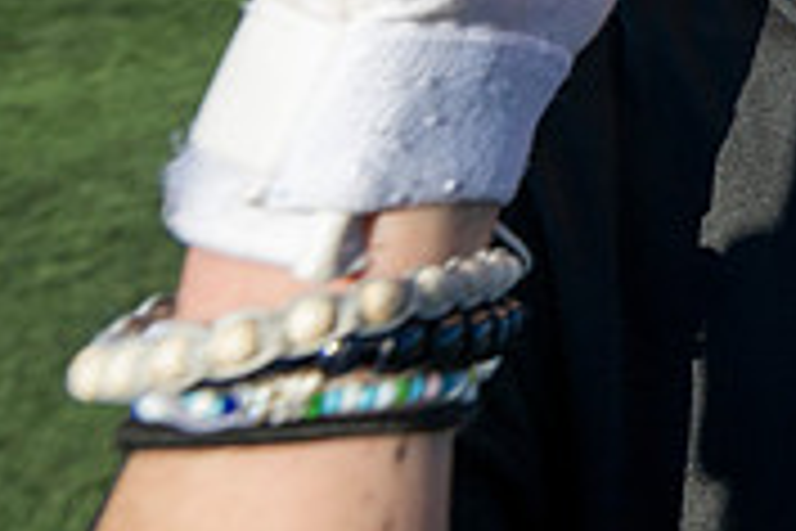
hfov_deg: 31.3
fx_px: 1017
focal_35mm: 46
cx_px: 1075
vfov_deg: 23.7
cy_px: -250
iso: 320
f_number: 5
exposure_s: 1/2000
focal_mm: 14
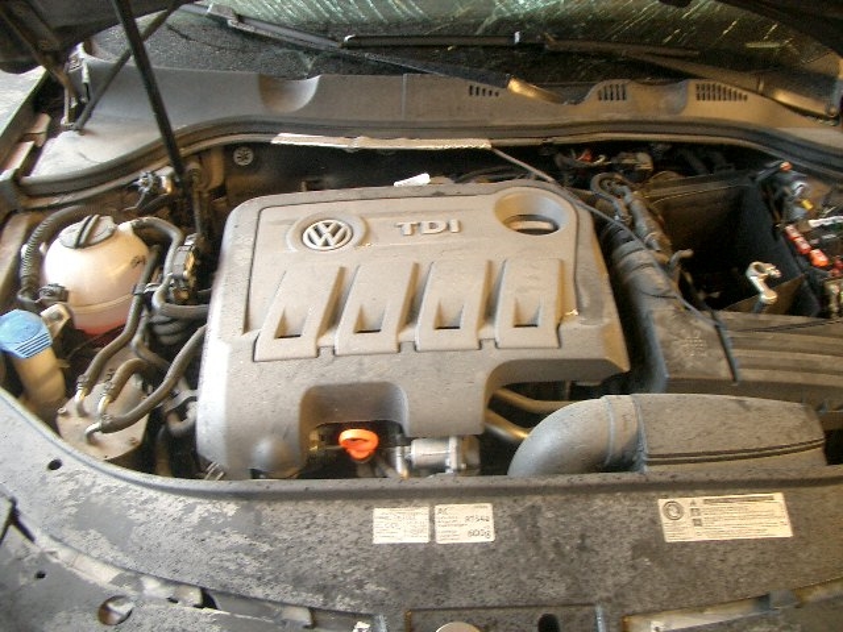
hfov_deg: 52.6
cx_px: 422
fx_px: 852
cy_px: 316
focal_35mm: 35
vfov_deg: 40.7
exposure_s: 1/13
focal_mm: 5.8
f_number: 2.6
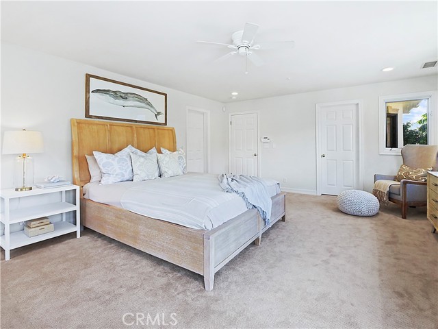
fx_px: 202
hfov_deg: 94.5
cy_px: 164
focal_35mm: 16
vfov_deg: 78.1
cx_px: 219
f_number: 9
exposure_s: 1/30
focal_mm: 8
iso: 1250
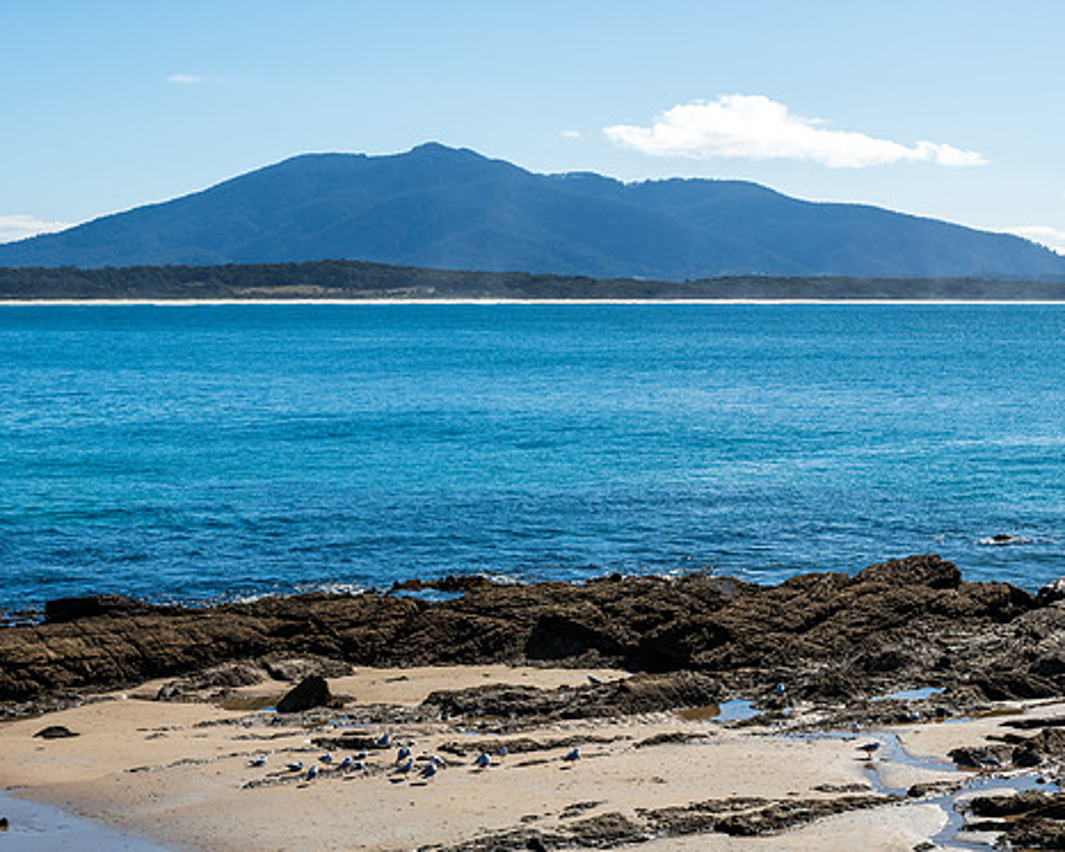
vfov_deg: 18.7
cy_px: 421
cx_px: 450
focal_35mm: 82
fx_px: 2585
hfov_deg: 23.3
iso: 100
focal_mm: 70
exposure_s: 1/400
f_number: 9
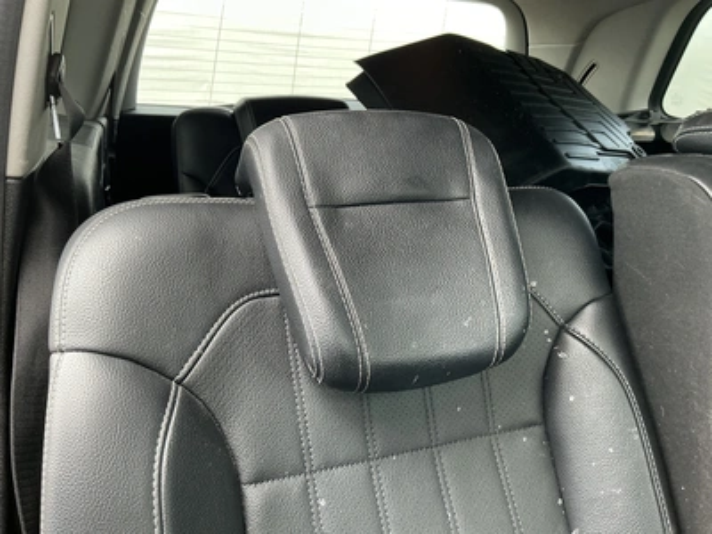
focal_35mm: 28
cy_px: 267
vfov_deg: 49.7
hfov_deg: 63.4
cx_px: 356
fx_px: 576
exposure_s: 1/66
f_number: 1.8
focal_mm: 3
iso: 64
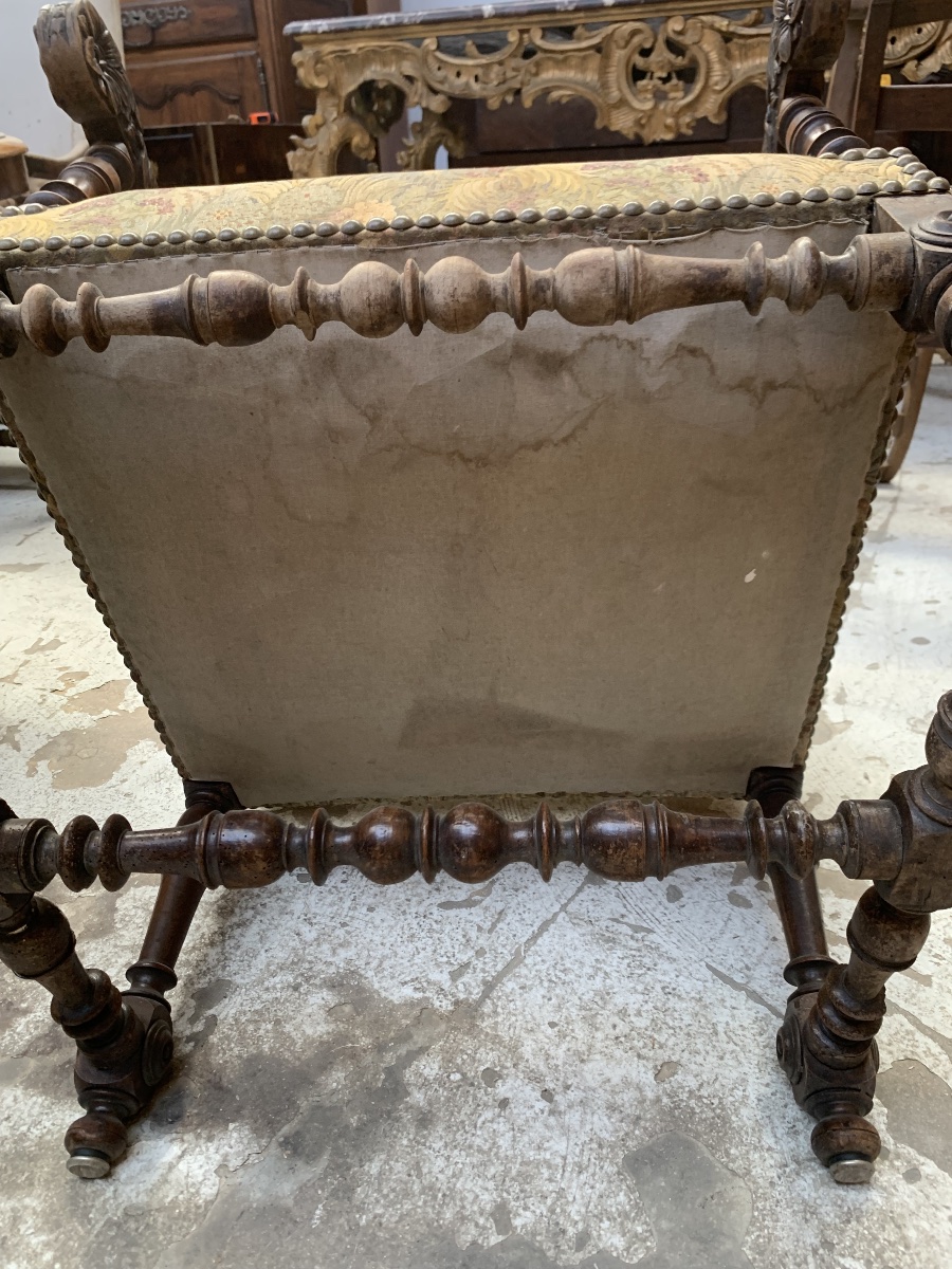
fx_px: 953
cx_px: 476
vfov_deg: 67.3
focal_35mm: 26
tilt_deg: -26.2
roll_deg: +3.2
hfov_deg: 53.1
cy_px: 634
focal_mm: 4.25
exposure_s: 1/60
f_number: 1.8
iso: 200
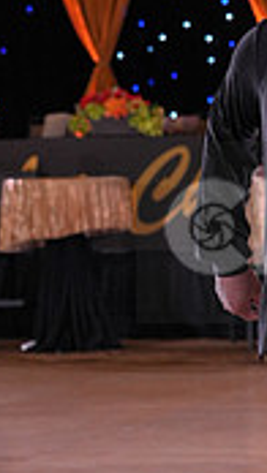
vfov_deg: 12.3
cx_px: 514
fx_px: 2200
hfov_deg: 6.7
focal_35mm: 175
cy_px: 234
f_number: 4
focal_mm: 50
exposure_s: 1/400
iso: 1600
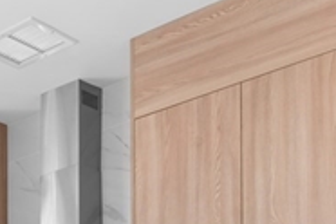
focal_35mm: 88
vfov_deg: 13.2
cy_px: 460
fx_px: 821
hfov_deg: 19.9
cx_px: -170
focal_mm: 16
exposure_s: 1/6
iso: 100
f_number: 8
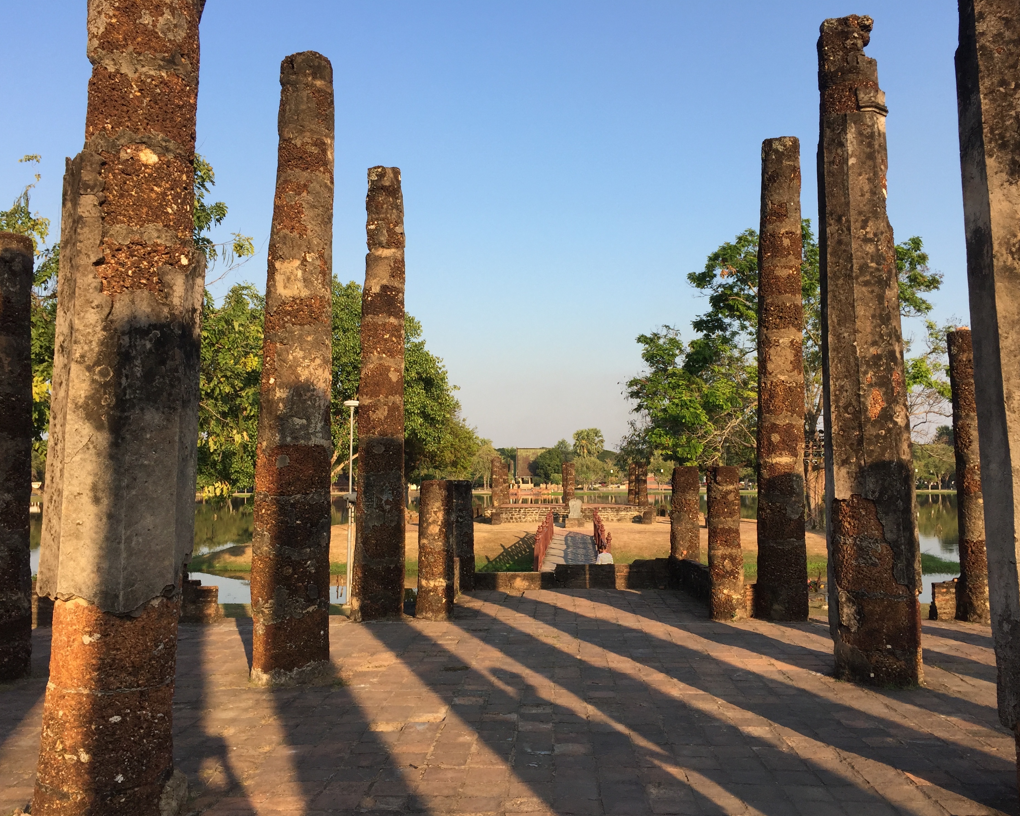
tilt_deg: +3.7
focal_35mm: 31
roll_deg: +0.0
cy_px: 409
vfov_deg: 47.1
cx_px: 539
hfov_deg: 57.1
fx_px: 936
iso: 32
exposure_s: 1/1099
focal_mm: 4.15
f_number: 2.2
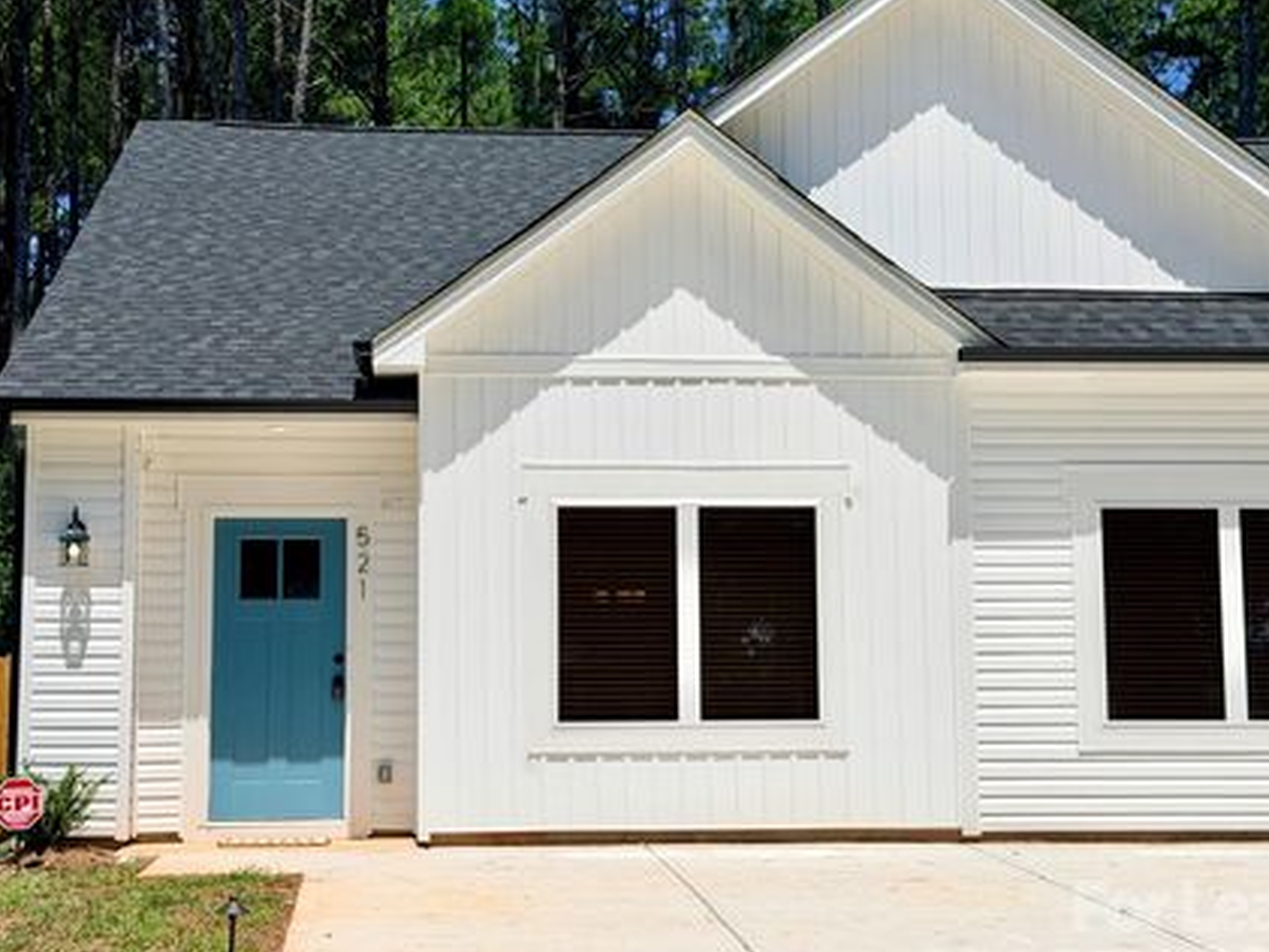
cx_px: 603
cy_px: 459
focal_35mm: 57
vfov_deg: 25.7
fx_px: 2090
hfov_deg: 33.8
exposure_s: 1/9901
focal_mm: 6.76
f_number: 1.78
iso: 64
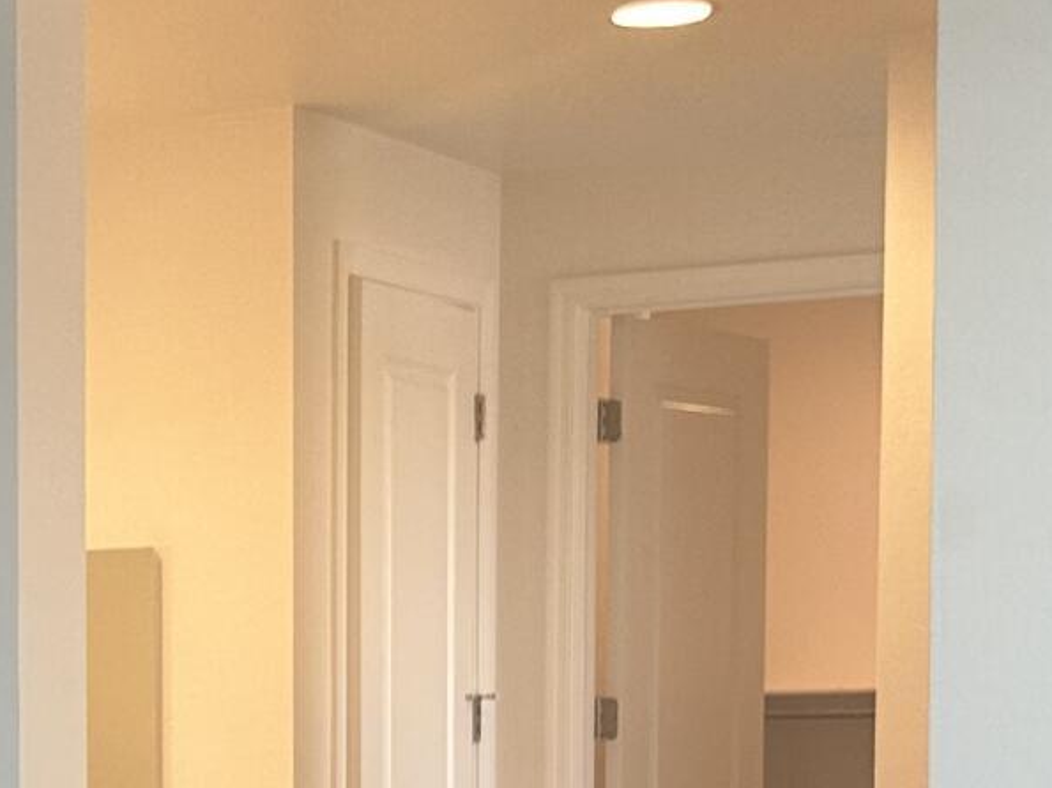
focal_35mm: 121
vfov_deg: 11.9
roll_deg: +1.2
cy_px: 1023
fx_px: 3677
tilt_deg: -3.8
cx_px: -210
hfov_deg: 15.7
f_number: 1.78
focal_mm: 6.86
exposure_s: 1/120
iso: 100
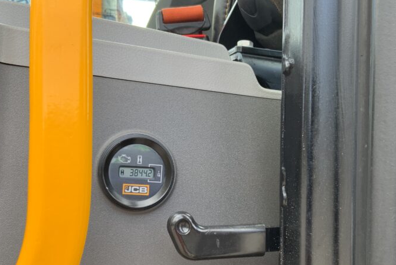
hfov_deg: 42.7
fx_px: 506
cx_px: 201
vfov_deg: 29.1
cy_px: 169
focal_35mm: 46
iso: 20
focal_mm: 3
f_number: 1.8
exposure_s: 1/122
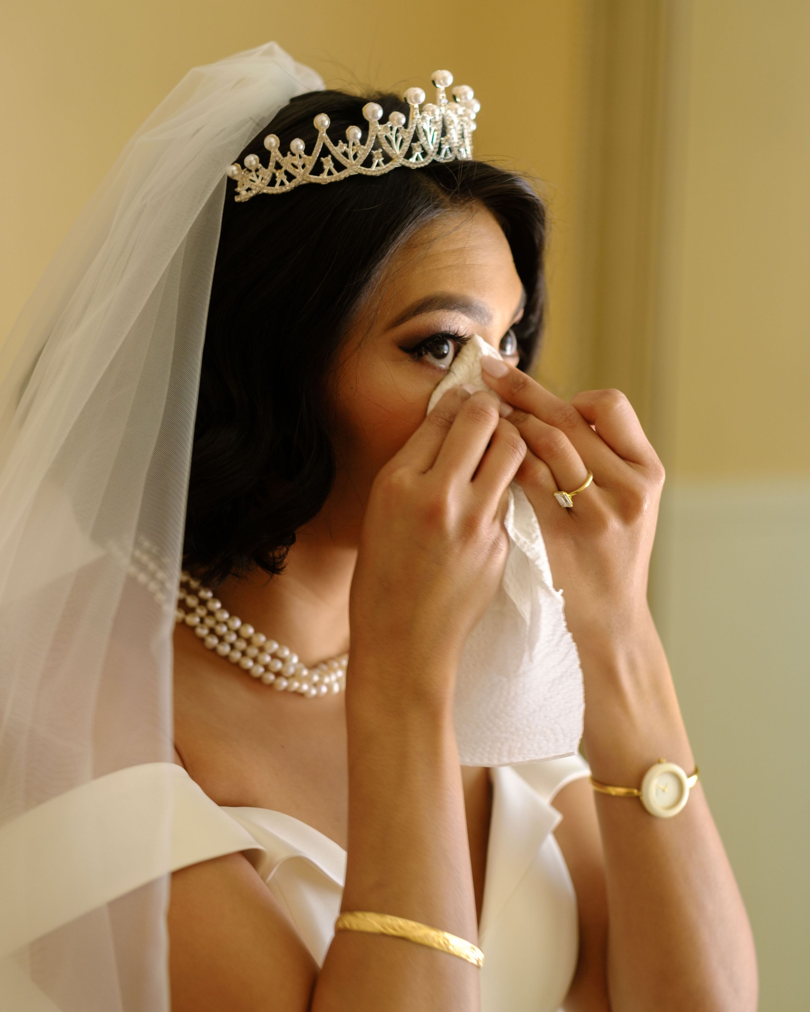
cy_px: 517
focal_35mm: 95
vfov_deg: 20.2
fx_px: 2847
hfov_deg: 16.2
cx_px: 404
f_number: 2
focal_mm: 56
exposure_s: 1/30
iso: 160
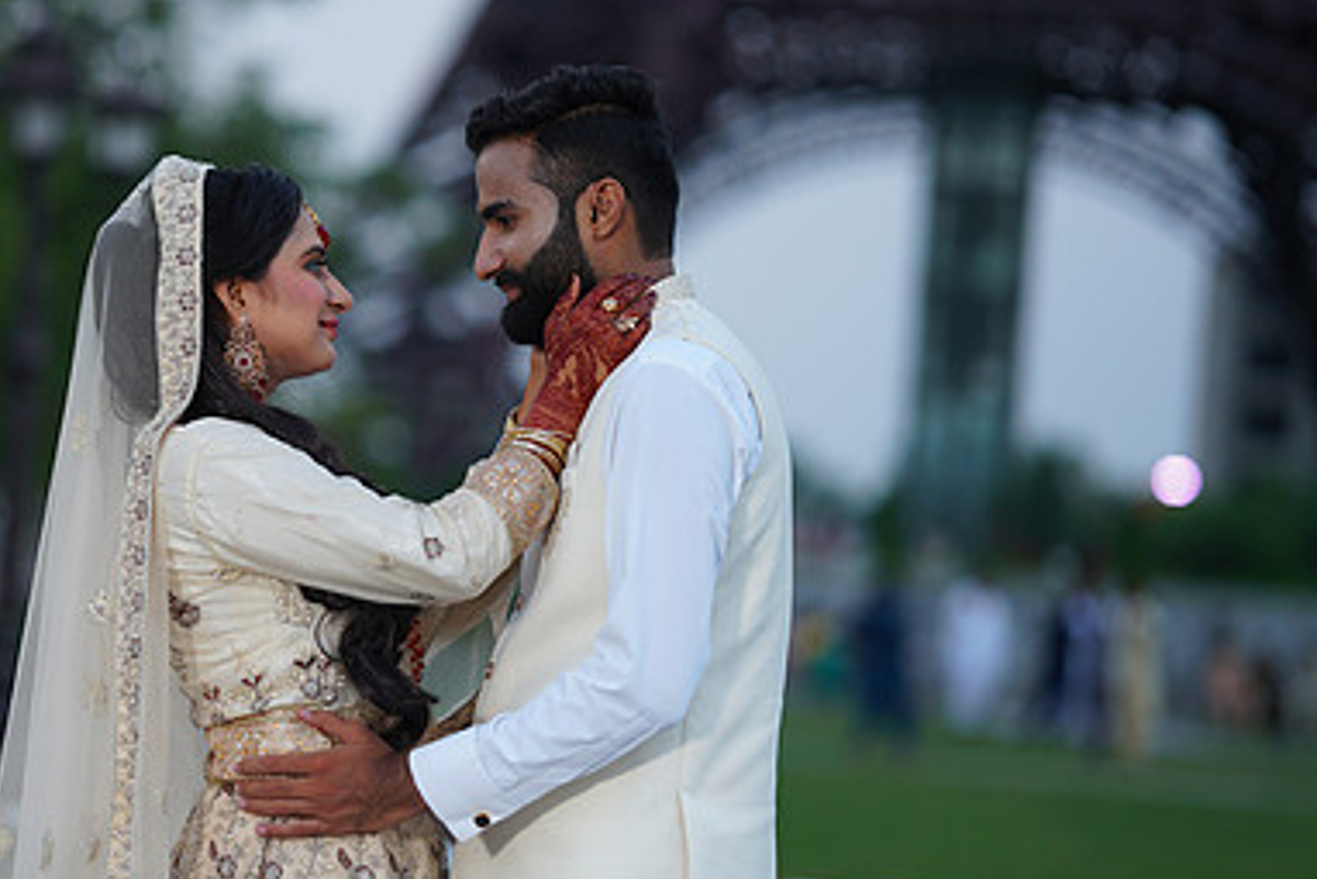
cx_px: 331
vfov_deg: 10.6
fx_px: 4721
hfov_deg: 15.8
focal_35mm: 129
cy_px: 457
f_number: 1.4
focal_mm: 85
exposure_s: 1/200
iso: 200
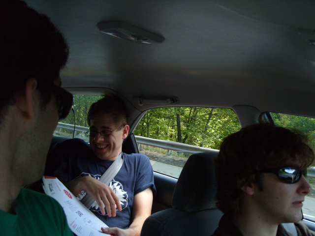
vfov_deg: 40.7
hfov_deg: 52.6
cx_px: 158
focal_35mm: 35
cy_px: 118
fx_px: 318
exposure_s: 1/750
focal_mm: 7.8
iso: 200
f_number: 2.8
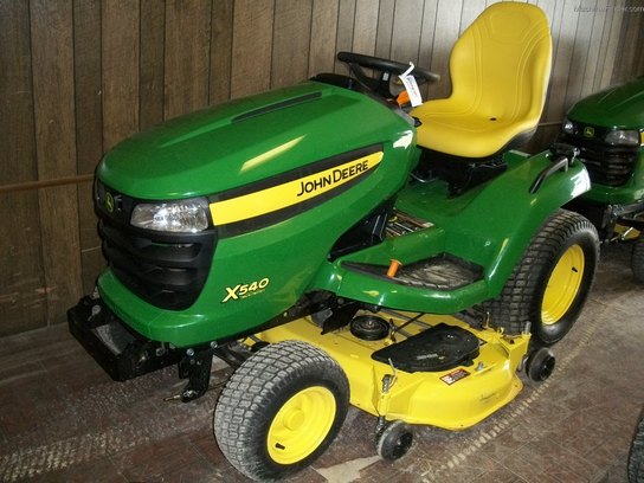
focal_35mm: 35
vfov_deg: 40.7
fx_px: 651
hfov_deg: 52.6
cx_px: 322
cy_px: 242
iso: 320
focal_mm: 6.3
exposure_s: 1/60
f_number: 3.1
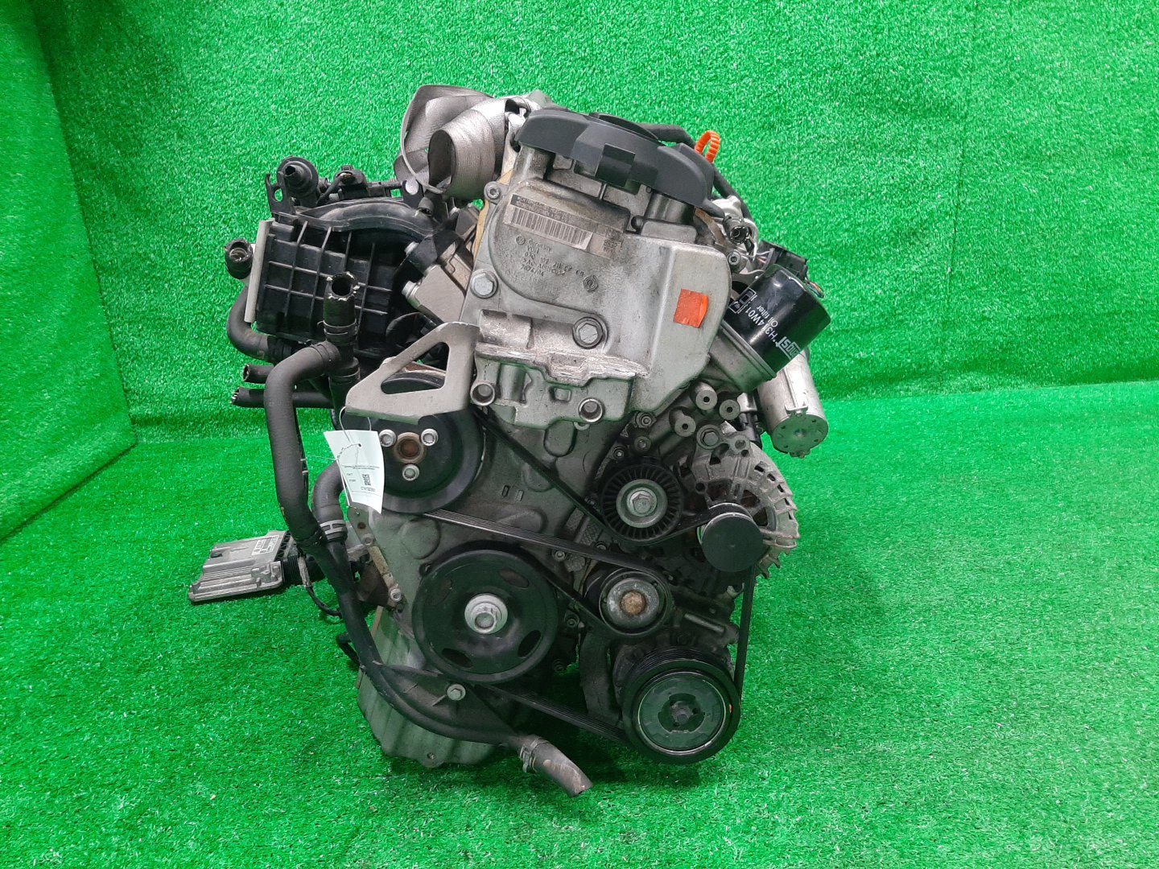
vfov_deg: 53.1
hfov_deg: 67.3
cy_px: 434
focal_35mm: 26
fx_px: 871
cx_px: 580
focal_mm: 3.93
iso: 232
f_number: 1.7
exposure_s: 1/50
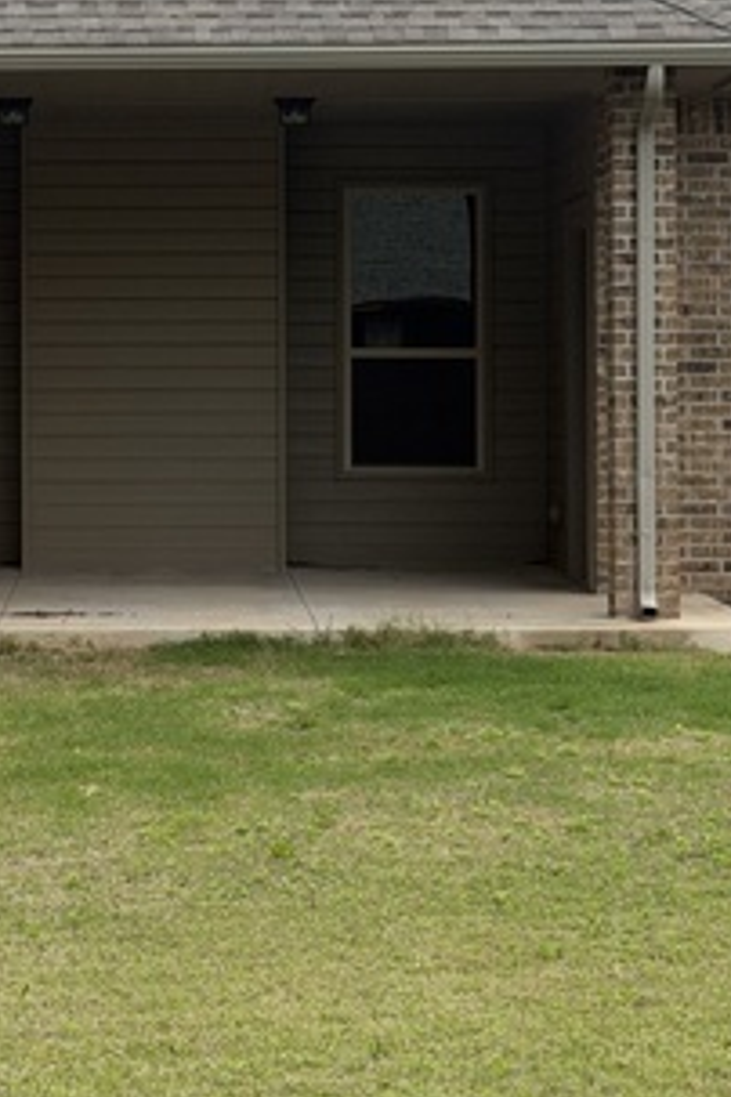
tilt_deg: +2.7
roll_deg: +0.1
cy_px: 235
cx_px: 125
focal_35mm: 110
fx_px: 3350
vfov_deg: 18.4
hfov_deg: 12.4
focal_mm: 6.76
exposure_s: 1/3704
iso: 80
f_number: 1.78
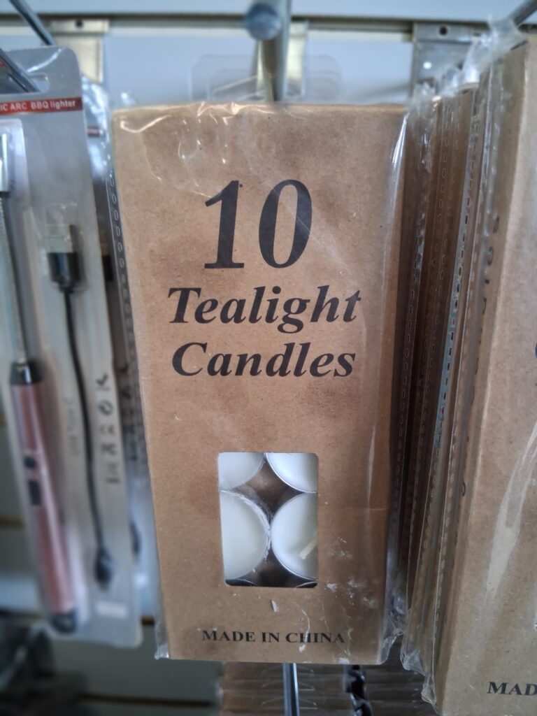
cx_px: 268
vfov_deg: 67.3
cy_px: 358
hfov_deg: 53.1
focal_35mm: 26
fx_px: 538
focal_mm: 3.98
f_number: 1.8
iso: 500
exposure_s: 1/60
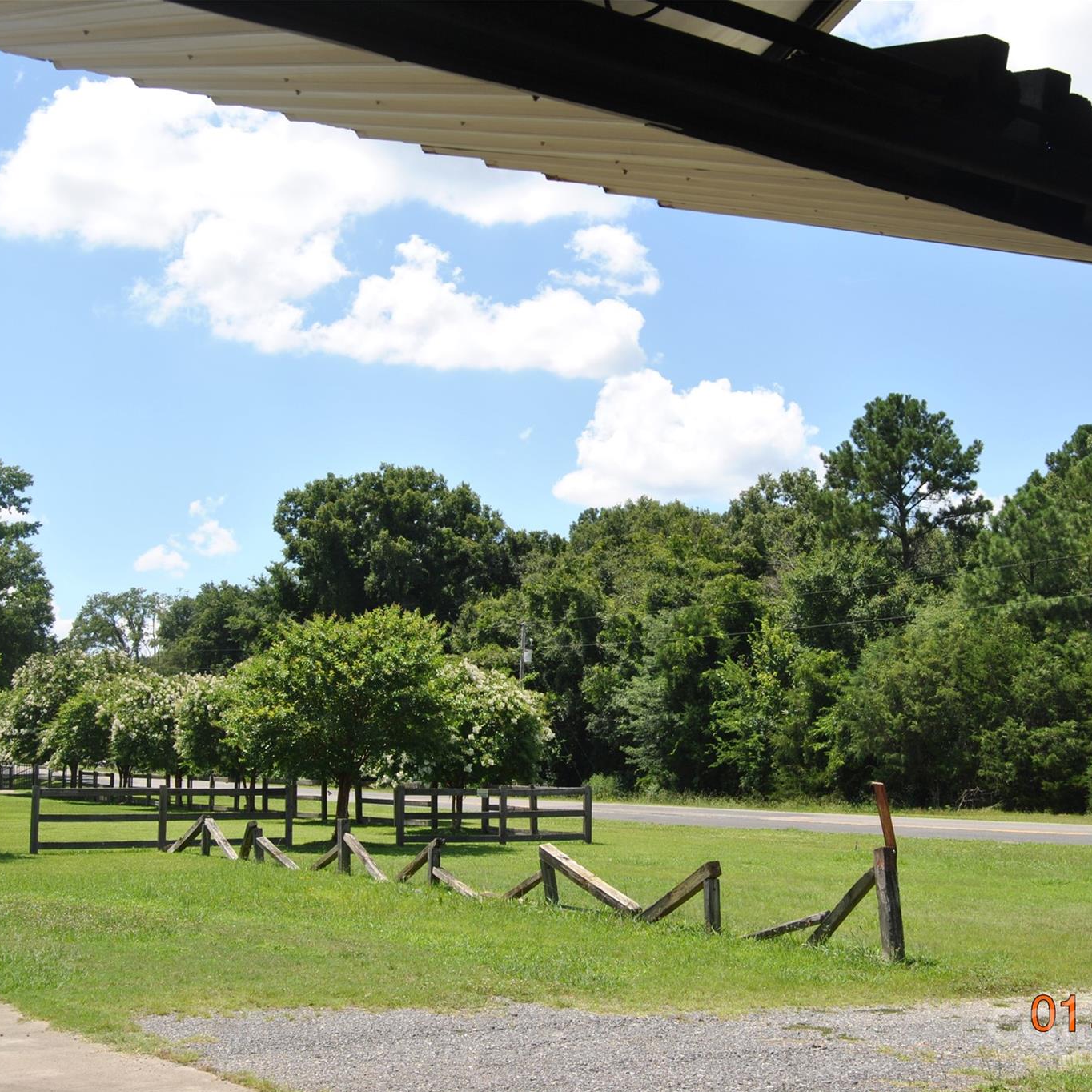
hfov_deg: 36.7
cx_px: 620
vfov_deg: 36.8
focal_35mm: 46
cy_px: 548
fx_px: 1642
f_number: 8
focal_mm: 24
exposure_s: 1/250
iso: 100
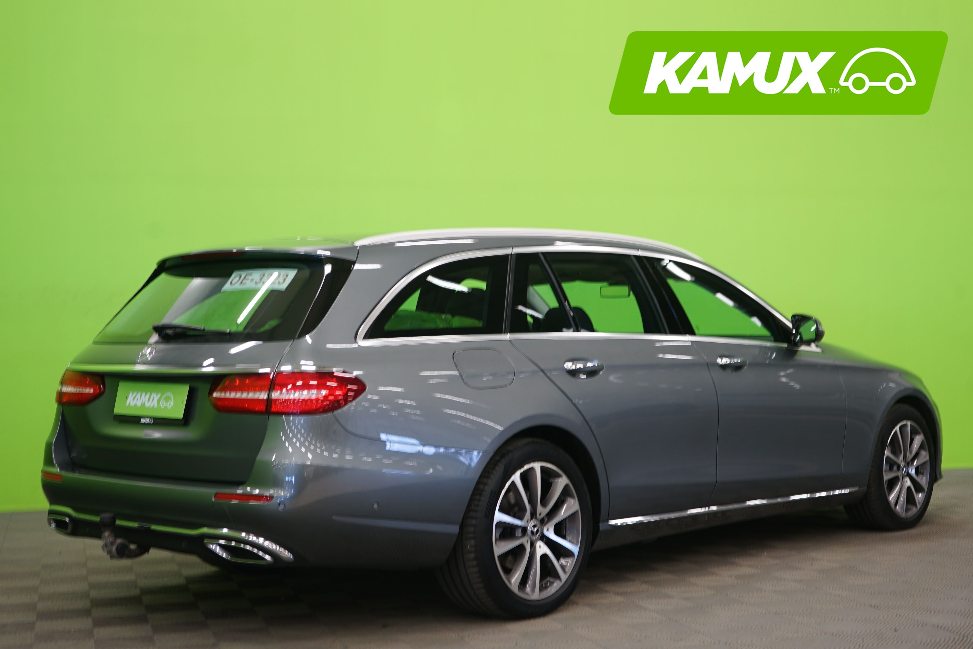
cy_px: 324
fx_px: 1324
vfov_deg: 27.5
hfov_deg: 40.3
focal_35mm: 49
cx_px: 486
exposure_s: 1/8
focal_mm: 49
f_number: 4.5
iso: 400
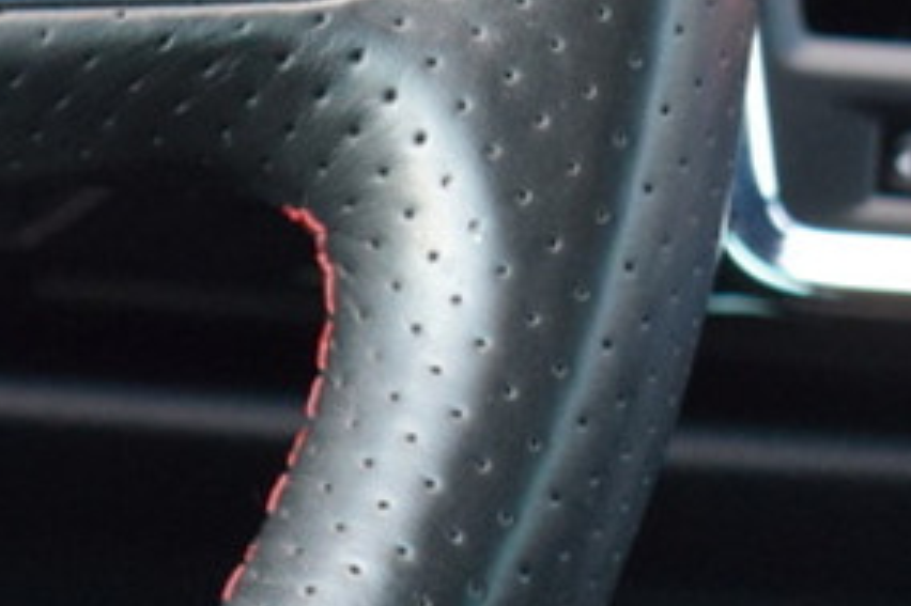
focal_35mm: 355
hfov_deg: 5.6
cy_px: 390
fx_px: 8978
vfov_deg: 3.9
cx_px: -1142
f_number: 5.3
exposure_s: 1/60
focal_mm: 48
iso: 2000
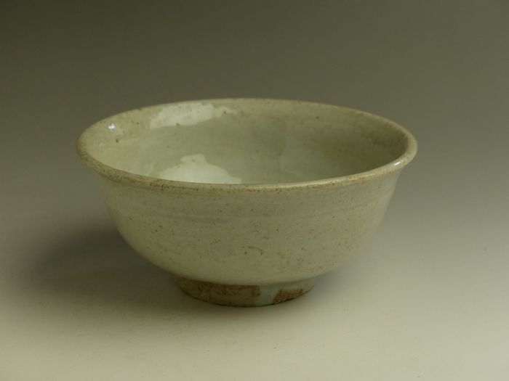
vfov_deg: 17.2
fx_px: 1265
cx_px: 254
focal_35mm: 86
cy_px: 190
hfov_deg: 22.8
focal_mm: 15.5
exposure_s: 1/100
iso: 200
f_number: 3.5
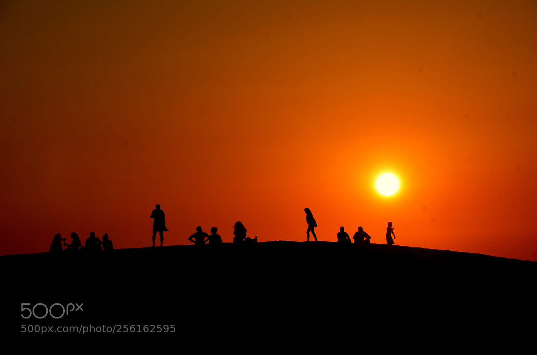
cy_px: 178
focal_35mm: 158
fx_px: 2344
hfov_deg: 13.1
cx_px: 268
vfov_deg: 8.7
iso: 100
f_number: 13
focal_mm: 105
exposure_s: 1/640
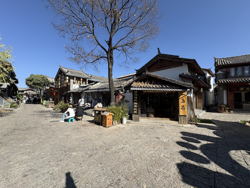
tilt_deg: +3.3
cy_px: 94
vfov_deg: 85.7
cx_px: 125
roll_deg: -0.3
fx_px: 101
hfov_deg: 102.1
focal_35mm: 14
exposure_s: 1/1143
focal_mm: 2.22
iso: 50
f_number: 2.2
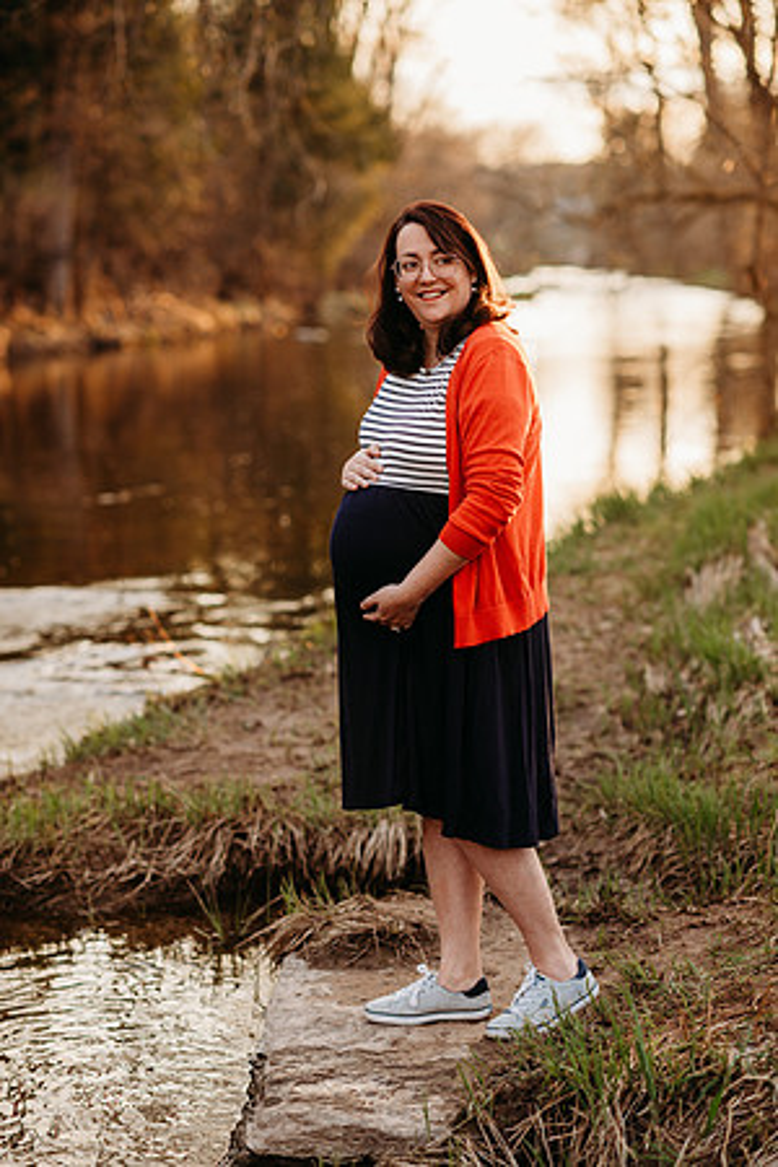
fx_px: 2755
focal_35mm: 85
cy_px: 584
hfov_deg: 16.1
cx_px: 389
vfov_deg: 23.9
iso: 125
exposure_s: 1/200
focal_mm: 85
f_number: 2.8
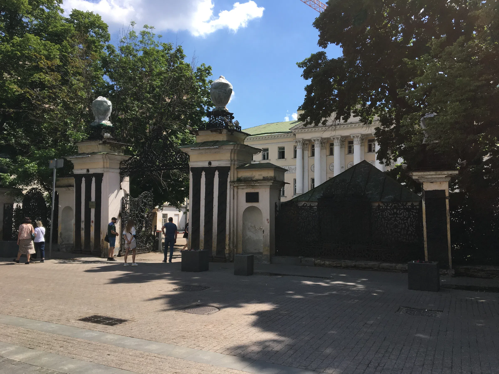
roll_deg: -1.2
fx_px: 418
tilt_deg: +6.4
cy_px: 187
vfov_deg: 48.2
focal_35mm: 29
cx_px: 250
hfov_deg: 61.7
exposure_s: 1/1350
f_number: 2.2
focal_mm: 4.15
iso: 25
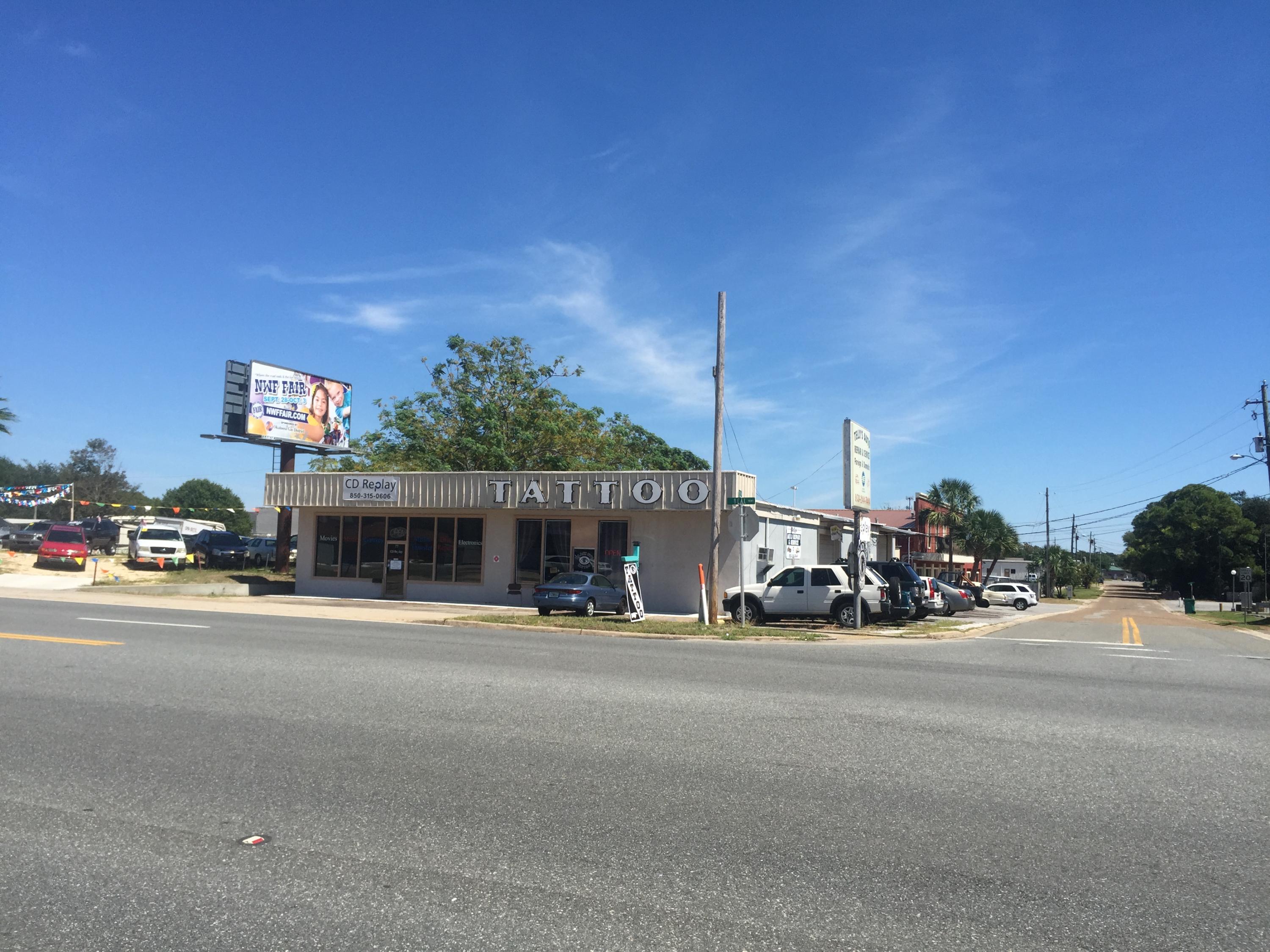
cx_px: 635
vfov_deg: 48.2
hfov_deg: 61.7
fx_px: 1064
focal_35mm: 29
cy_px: 476
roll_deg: -3.5
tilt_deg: +4.8
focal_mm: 4.15
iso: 32
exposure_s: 1/2198
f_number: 2.2
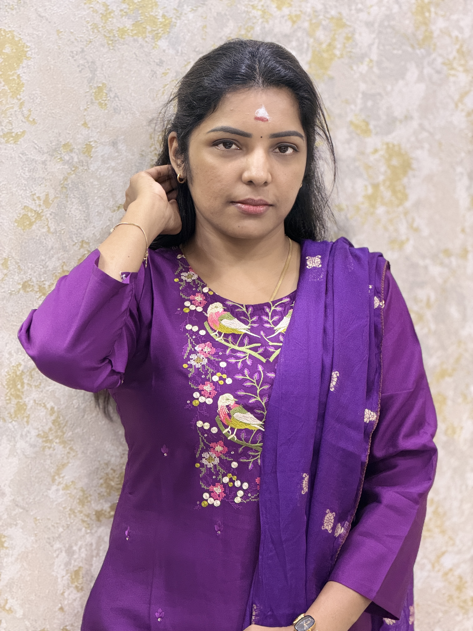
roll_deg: -4.6
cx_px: 236
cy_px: 316
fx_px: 1822
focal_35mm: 100
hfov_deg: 14.8
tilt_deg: -1.7
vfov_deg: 19.6
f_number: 2.8
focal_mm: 16.89
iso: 640
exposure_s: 1/50
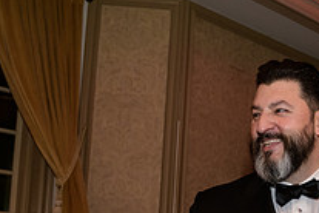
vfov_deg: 18.4
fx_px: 647
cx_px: 305
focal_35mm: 73
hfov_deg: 26.5
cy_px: 194
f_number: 3.2
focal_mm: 26
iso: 1600
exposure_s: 1/100
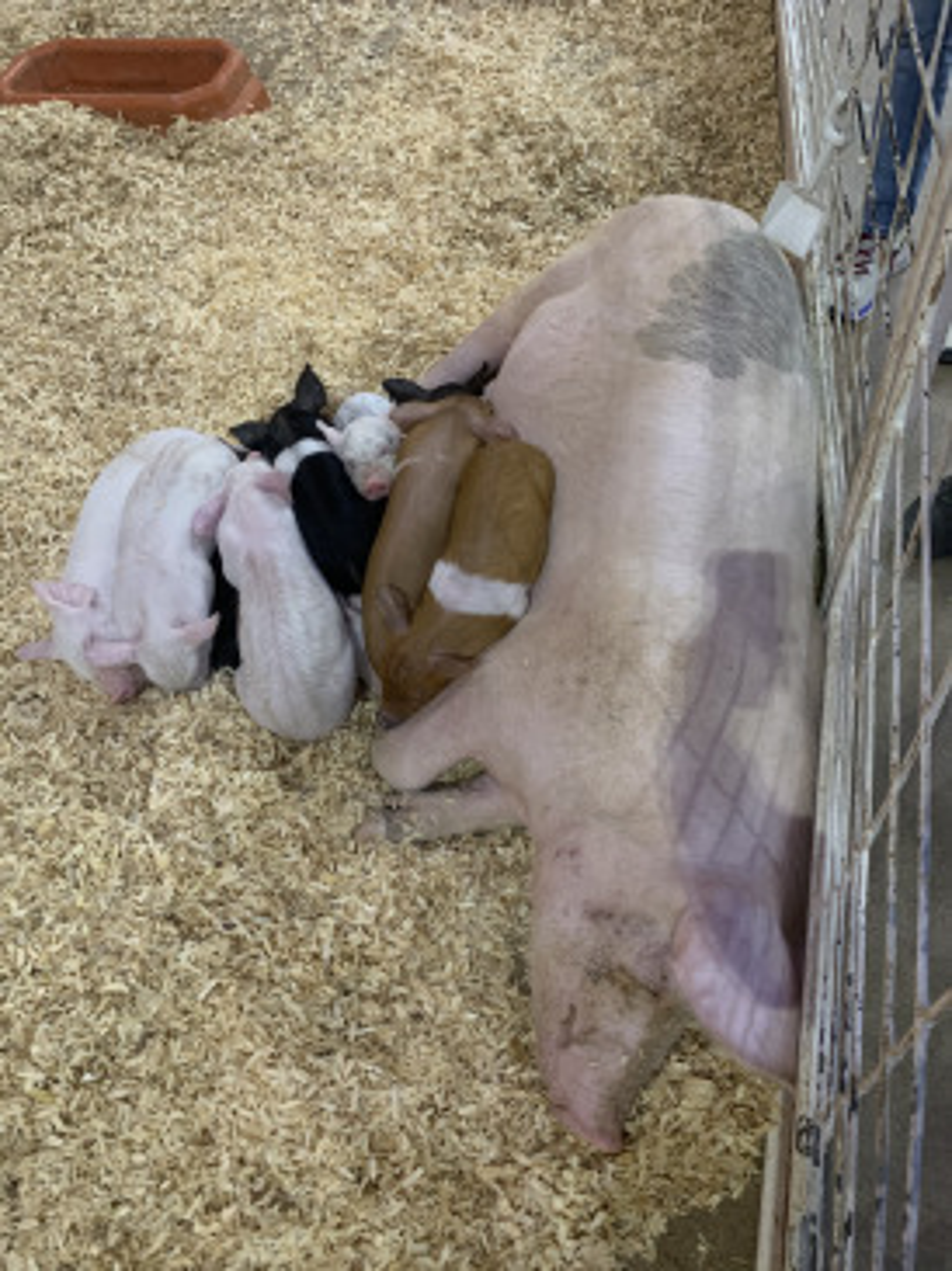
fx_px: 955
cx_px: 476
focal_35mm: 26
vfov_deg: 67.3
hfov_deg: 53.0
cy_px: 636
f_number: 1.8
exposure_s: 1/60
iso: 320
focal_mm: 4.25
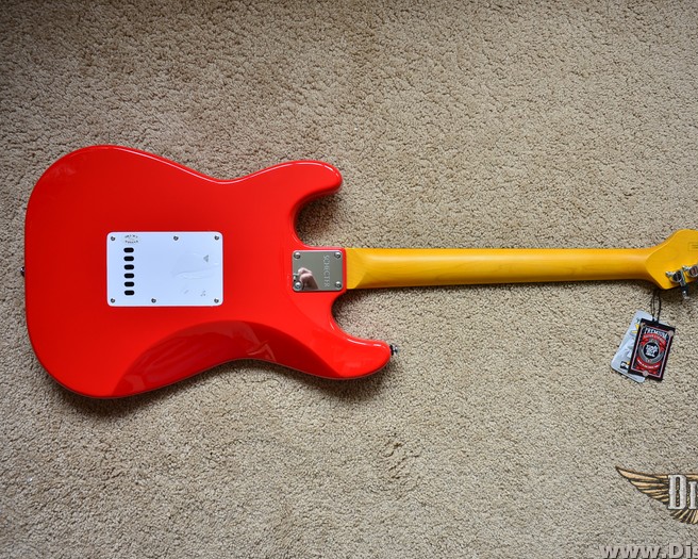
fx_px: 661
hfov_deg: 55.4
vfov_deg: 45.8
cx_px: 406
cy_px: 281
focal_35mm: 32
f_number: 4
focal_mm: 18.5
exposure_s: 1/40
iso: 100
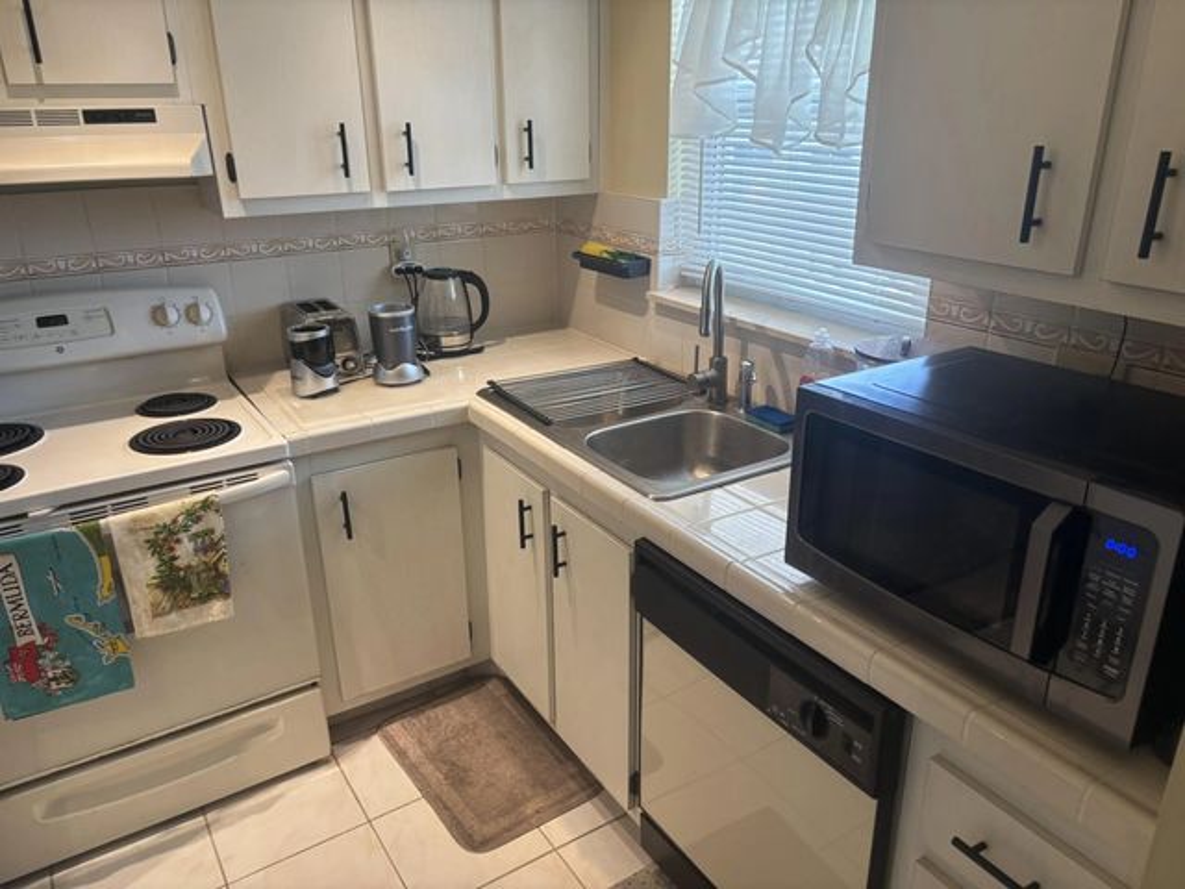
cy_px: 444
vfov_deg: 53.1
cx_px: 592
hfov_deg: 67.3
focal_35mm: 26
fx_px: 890
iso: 100
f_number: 1.6
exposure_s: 1/60
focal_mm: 5.96
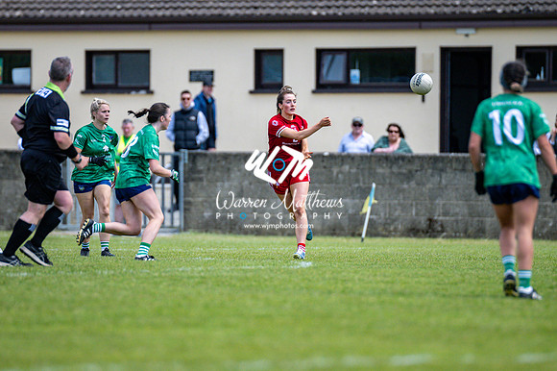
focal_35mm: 450
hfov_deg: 4.6
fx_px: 6958
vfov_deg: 3.1
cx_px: 278
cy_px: 186
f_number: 2.8
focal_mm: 300
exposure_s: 1/6400
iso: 320
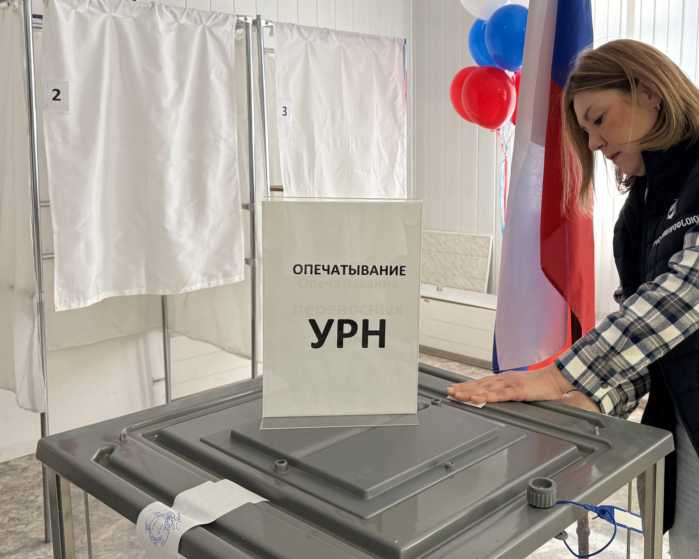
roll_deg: -0.1
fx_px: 765
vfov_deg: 40.0
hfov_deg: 48.6
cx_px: 438
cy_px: 231
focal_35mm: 37
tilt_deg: -4.7
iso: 200
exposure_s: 1/100
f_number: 1.78
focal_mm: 6.76
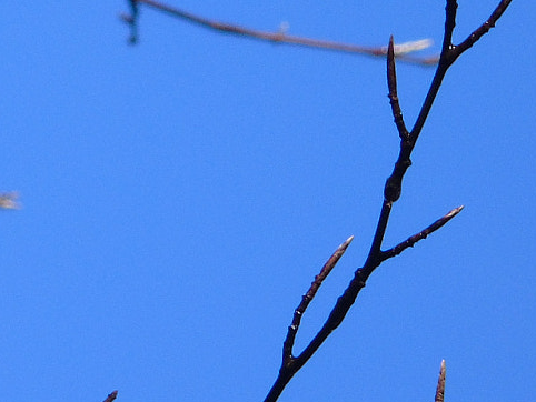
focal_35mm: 1383
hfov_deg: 1.4
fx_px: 21425
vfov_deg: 1.1
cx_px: -305
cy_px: 9
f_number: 5.4
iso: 80
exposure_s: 1/125
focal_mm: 74
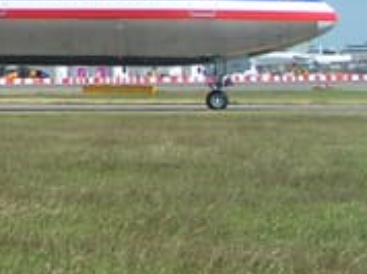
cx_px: -268
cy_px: -29
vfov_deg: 9.1
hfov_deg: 11.4
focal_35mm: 162
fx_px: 1715
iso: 50
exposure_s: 1/1000
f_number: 3.5
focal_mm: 6.9
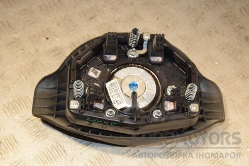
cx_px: 124
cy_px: 83
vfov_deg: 20.2
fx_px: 467
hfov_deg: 29.9
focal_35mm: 68
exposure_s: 1/200
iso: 800
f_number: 5.6
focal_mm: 45
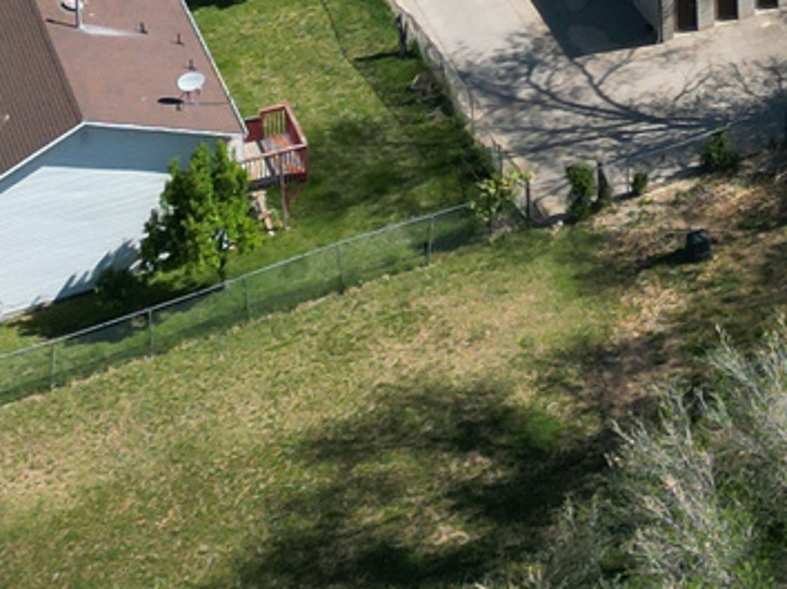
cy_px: -749
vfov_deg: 9.6
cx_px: 1069
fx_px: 3158
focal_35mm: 139
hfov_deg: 13.6
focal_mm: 6.72
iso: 130
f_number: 1.7
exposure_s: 1/3200
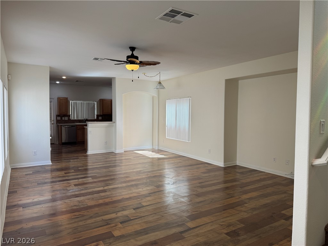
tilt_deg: -2.1
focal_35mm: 24
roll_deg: -0.3
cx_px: 164
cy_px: 123
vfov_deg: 56.8
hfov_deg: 71.6
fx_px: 227
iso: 64
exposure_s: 1/164
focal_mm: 6.76
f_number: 1.78
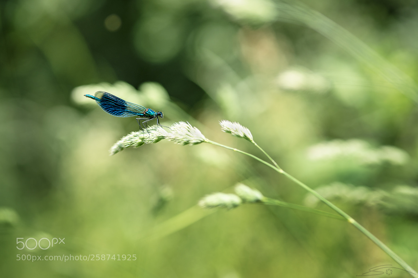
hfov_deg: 20.4
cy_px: 139
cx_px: 209
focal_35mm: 100
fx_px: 1161
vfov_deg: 13.7
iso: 100
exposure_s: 1/1000
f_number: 2.8
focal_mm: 100
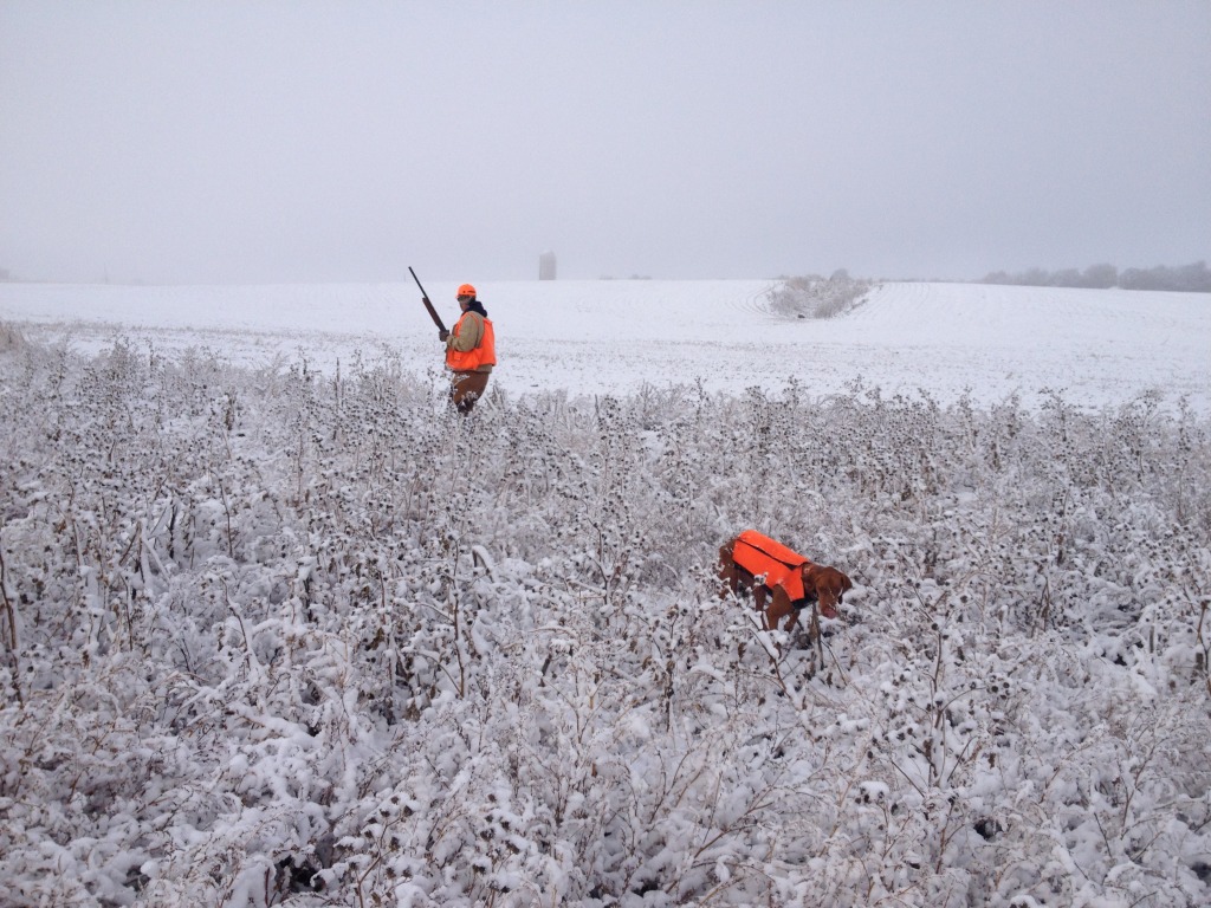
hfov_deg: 52.6
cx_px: 606
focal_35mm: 35
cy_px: 454
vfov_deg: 40.7
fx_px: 1224
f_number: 2.4
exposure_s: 1/3460
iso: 50
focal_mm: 4.28
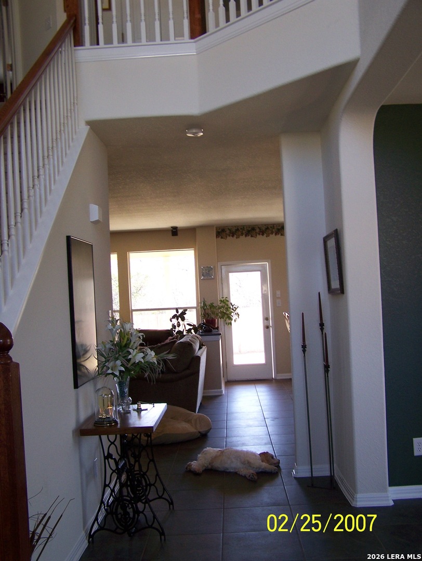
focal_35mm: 38
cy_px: 280
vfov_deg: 48.9
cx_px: 211
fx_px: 617
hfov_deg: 37.8
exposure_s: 1/40
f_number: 2.8
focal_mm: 6.3
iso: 80
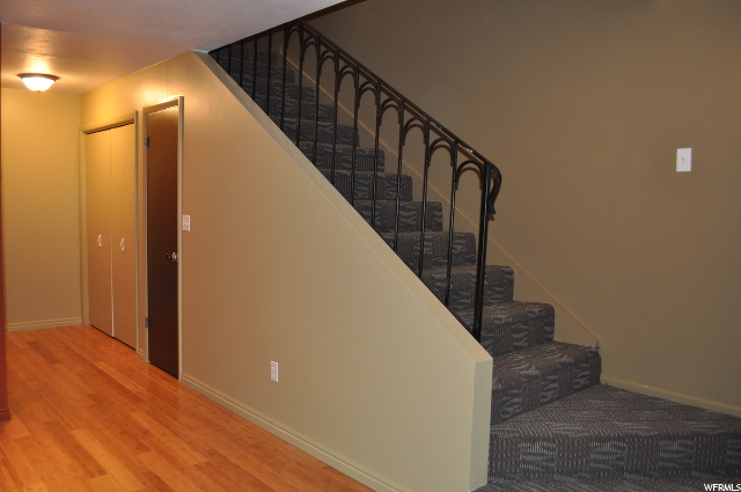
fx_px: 617
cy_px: 246
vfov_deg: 43.5
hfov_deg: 62.0
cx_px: 370
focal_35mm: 30
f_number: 3.8
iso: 800
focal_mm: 20
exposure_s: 1/60
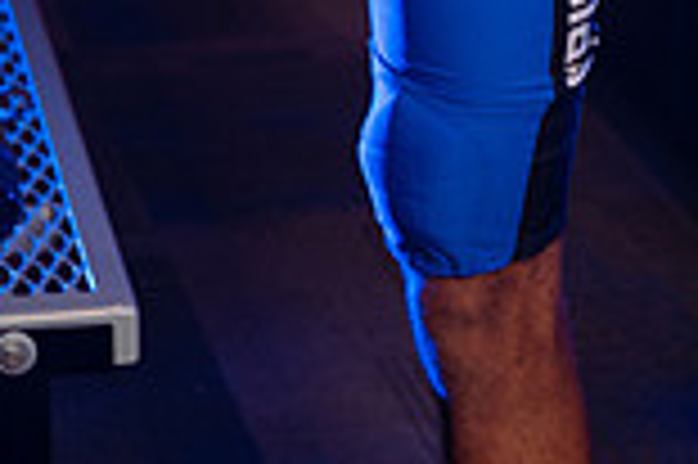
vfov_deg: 8.5
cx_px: 41
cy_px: -505
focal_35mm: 151
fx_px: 2925
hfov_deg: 13.5
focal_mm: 52
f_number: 4.5
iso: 320
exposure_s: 1/250
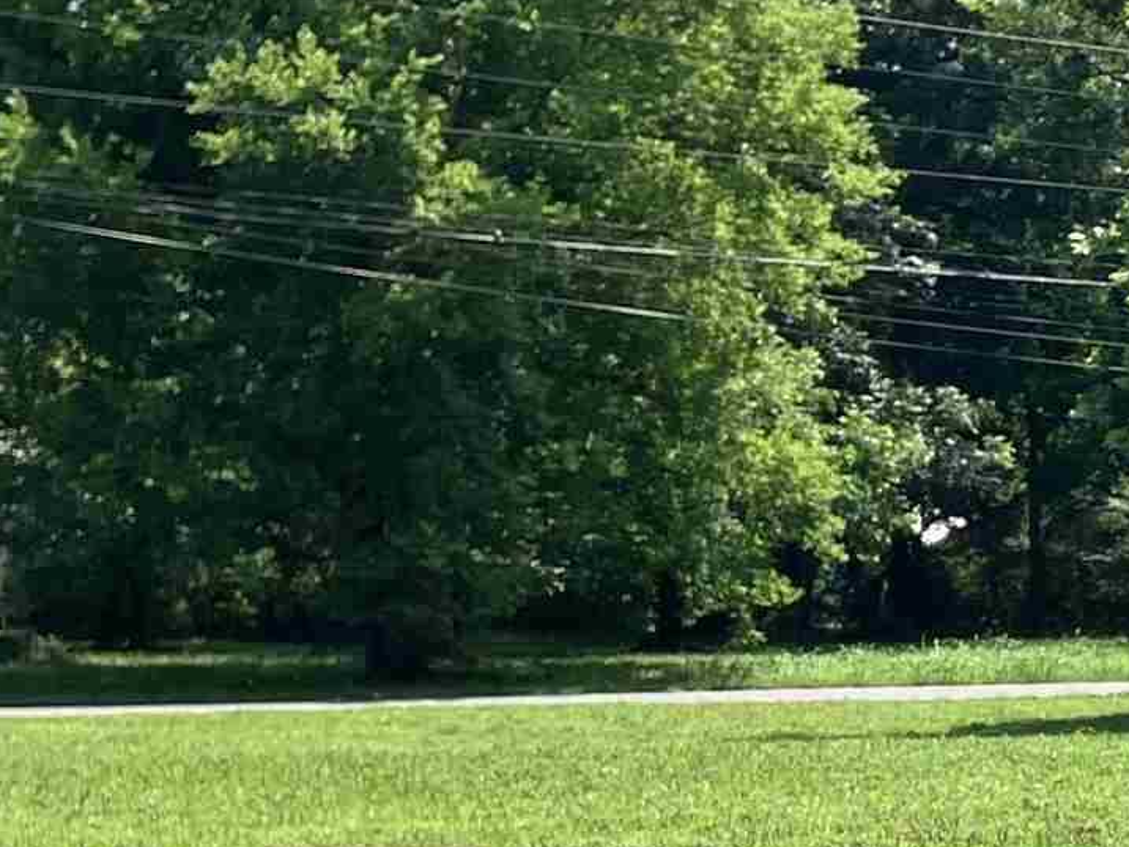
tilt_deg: -4.5
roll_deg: +0.5
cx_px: 2154
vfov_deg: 12.1
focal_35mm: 120
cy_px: 945
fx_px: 3914
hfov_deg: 14.1
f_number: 1.8
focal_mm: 3.99
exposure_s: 1/1012
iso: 32
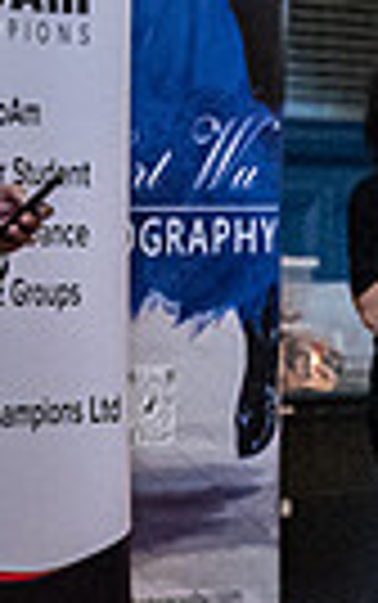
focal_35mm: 336
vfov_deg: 6.2
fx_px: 5526
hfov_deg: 3.8
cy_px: 343
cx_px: 1200
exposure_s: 1/500
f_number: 2.2
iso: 6400
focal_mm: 53
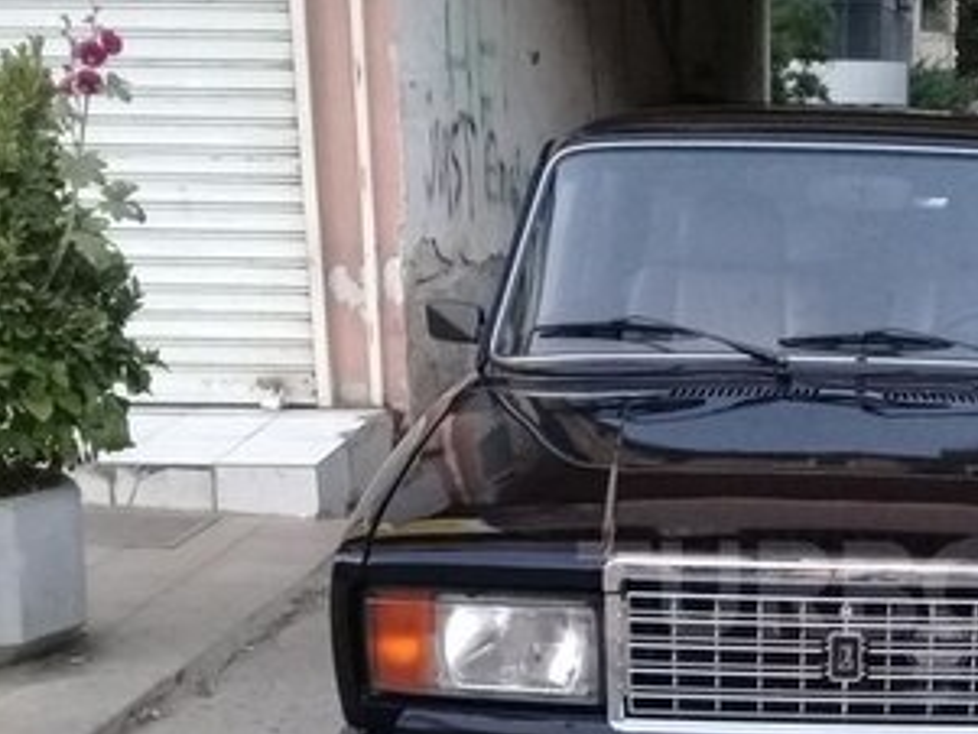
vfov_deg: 21.4
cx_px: 910
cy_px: 589
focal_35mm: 68
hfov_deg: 27.4
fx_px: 1922
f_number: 2.2
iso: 200
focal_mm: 3.3
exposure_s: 1/40
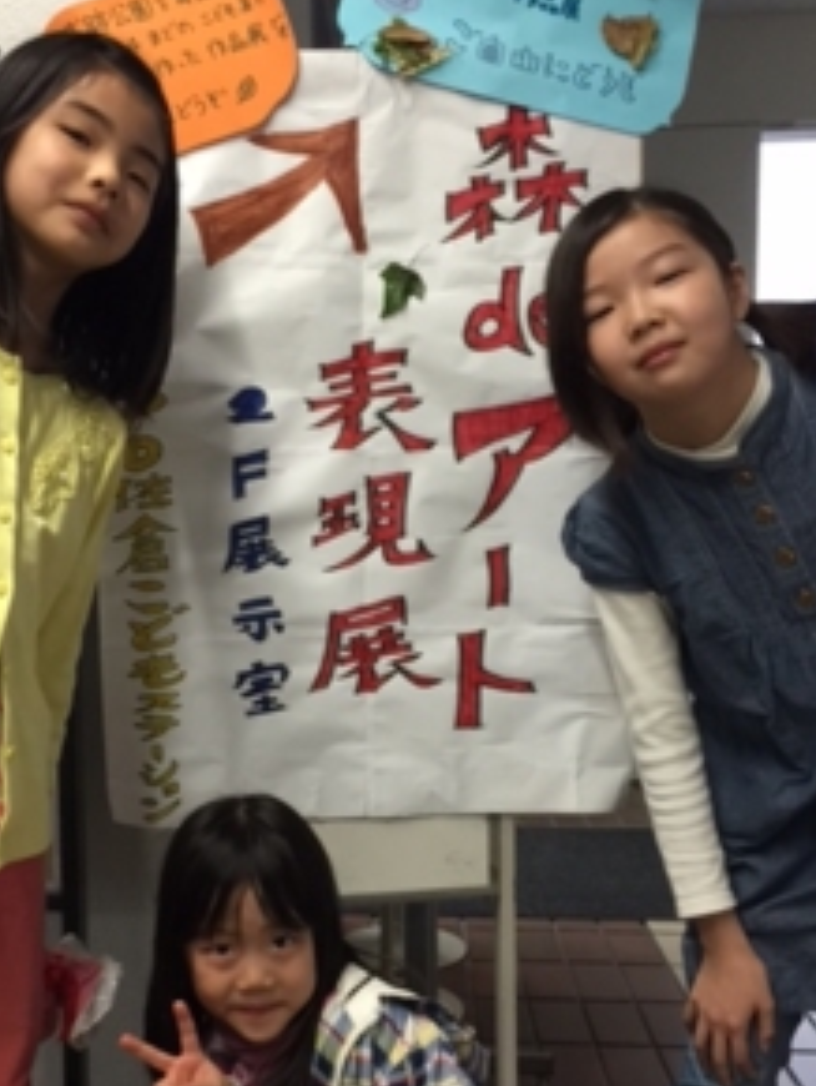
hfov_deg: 35.8
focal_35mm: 40
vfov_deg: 46.5
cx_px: 314
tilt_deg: -4.5
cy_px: 644
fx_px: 1255
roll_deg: +0.3
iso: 125
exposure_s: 1/17
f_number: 2.2
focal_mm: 4.15
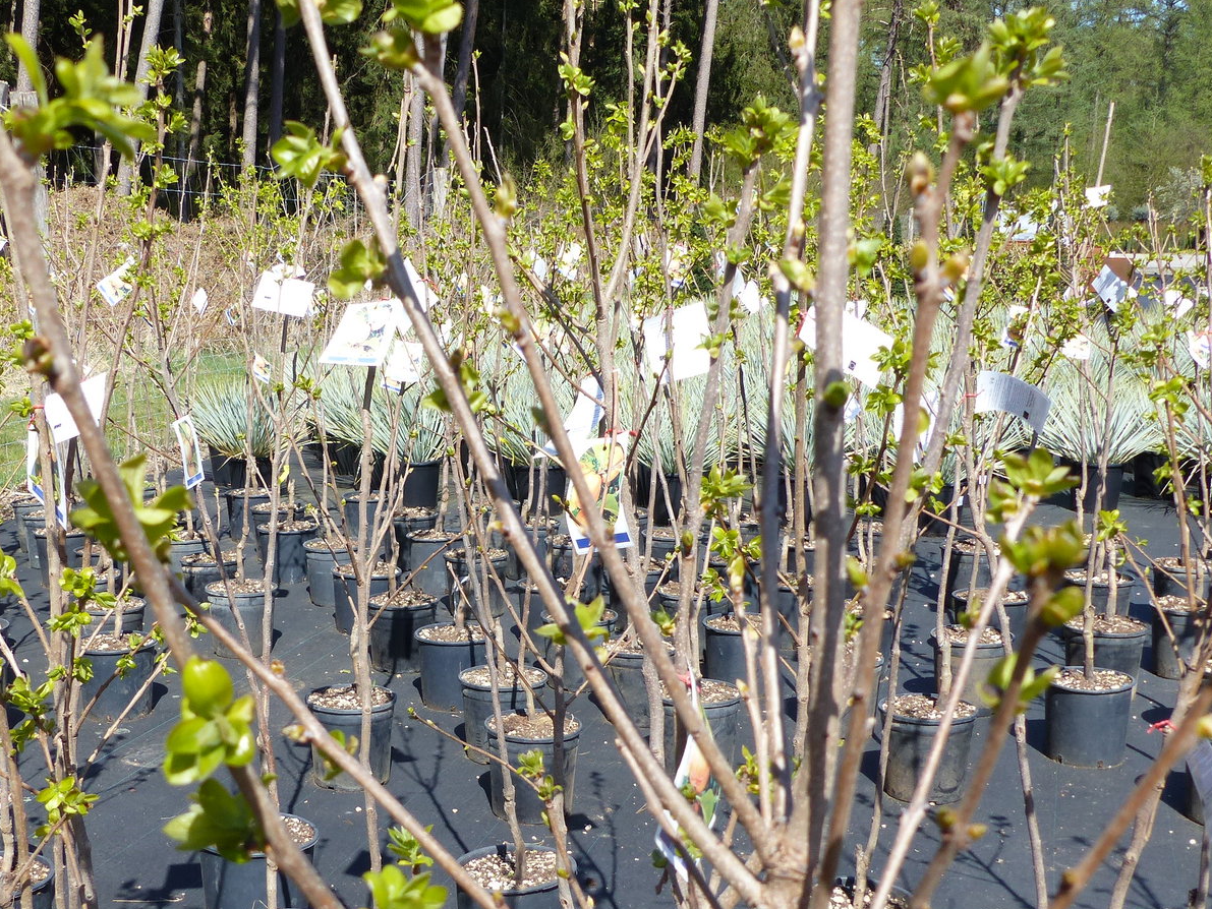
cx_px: 452
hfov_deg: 40.1
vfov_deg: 30.8
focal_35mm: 47
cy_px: 555
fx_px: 1646
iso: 100
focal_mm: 6.3
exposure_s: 1/640
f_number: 4
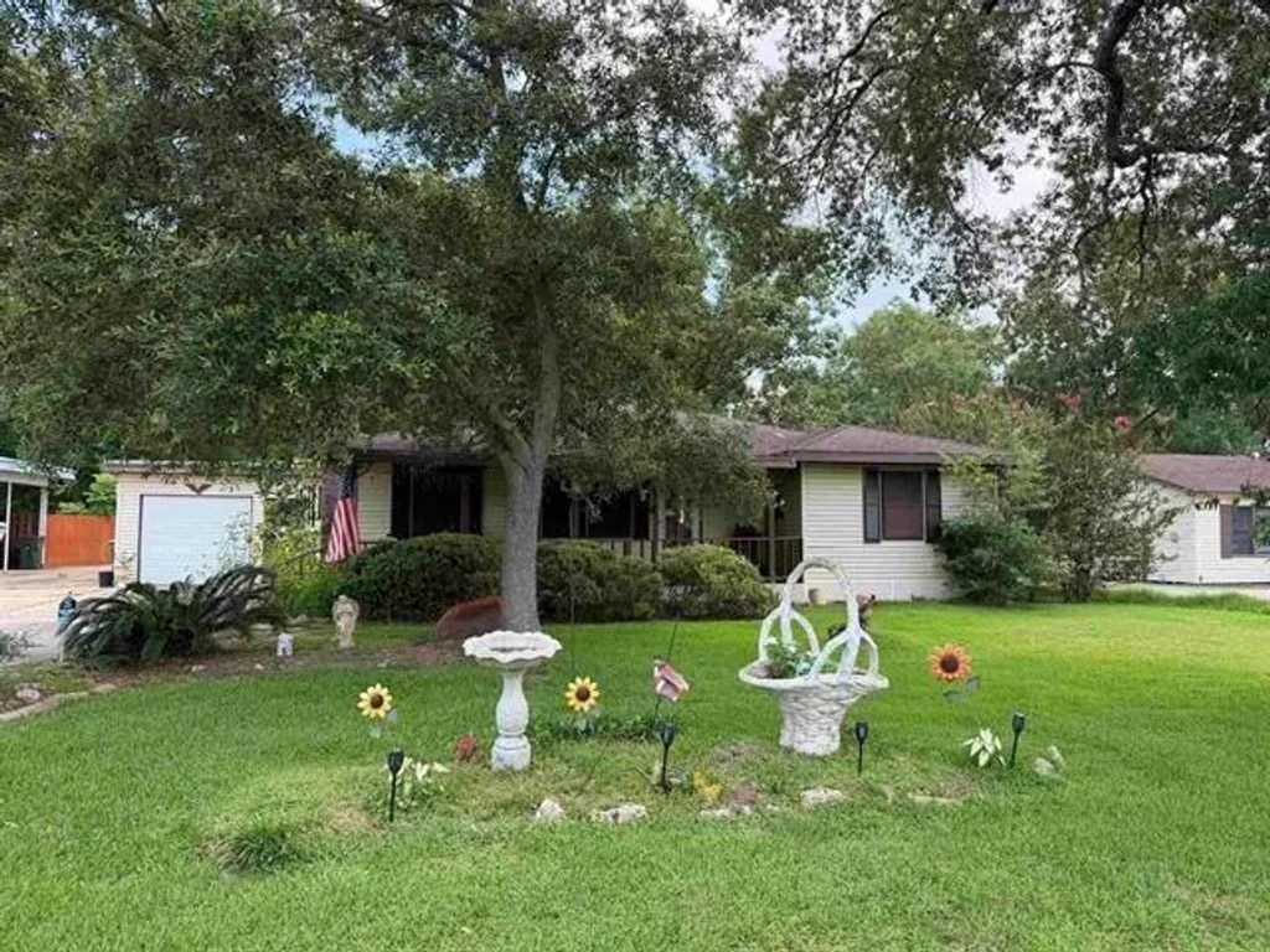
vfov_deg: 56.8
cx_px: 635
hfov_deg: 71.6
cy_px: 476
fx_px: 881
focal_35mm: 24
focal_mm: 6.76
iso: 100
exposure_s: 1/955
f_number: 1.78
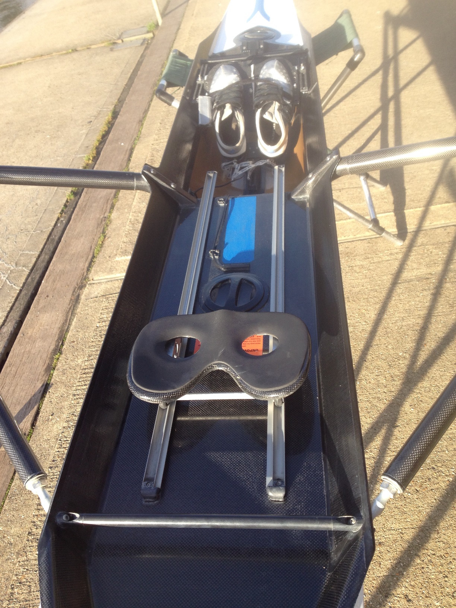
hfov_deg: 40.7
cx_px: 228
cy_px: 304
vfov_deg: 52.6
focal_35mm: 35
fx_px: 615
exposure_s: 1/332
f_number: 2.4
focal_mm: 4.28
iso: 50
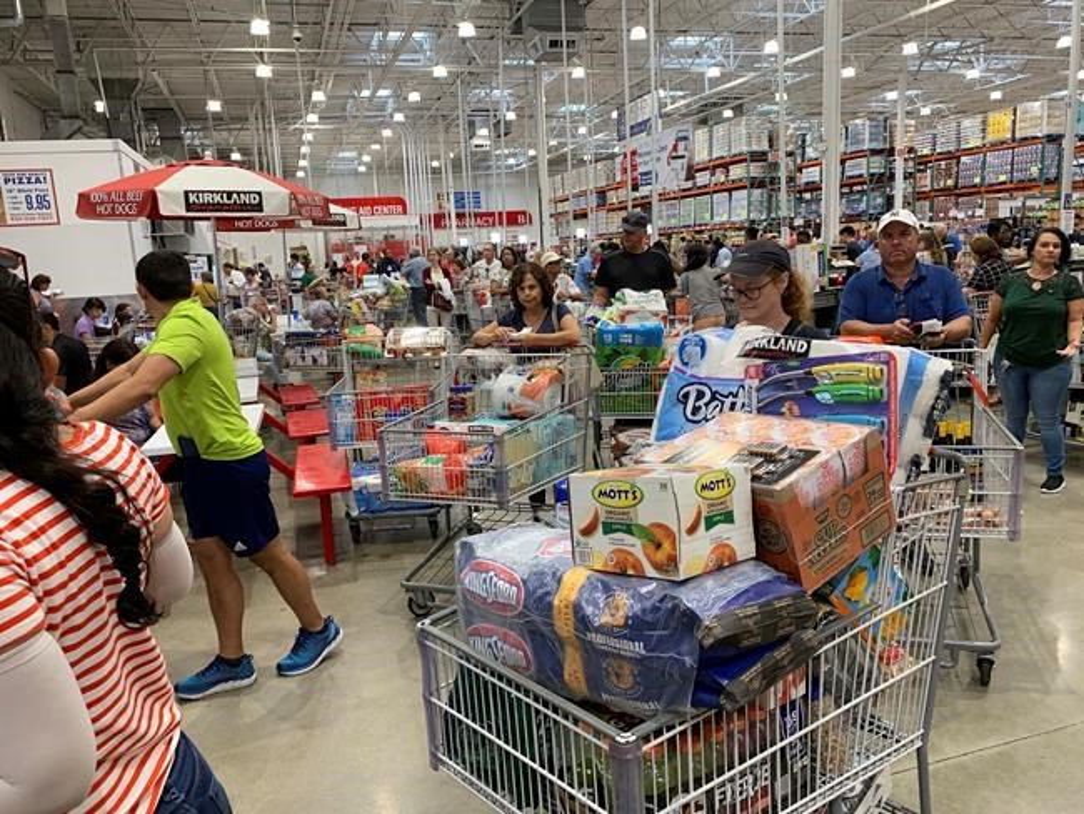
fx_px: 814
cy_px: 407
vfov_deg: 53.1
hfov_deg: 67.3
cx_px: 542
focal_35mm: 26
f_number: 1.8
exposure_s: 1/95
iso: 100
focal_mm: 4.25
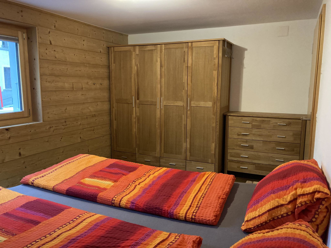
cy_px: 124
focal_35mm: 28
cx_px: 166
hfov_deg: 63.4
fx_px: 268
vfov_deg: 49.7
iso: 320
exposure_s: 1/33
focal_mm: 3.99
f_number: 1.8
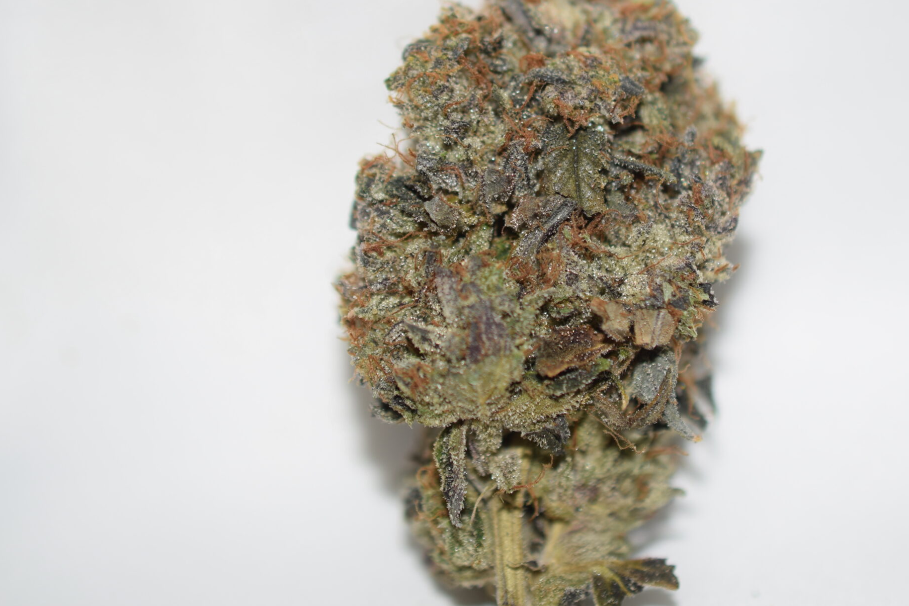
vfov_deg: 16.2
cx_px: 571
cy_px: 193
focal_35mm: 84
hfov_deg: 24.1
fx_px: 2121
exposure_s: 1/60
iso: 100
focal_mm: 40
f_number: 3.2
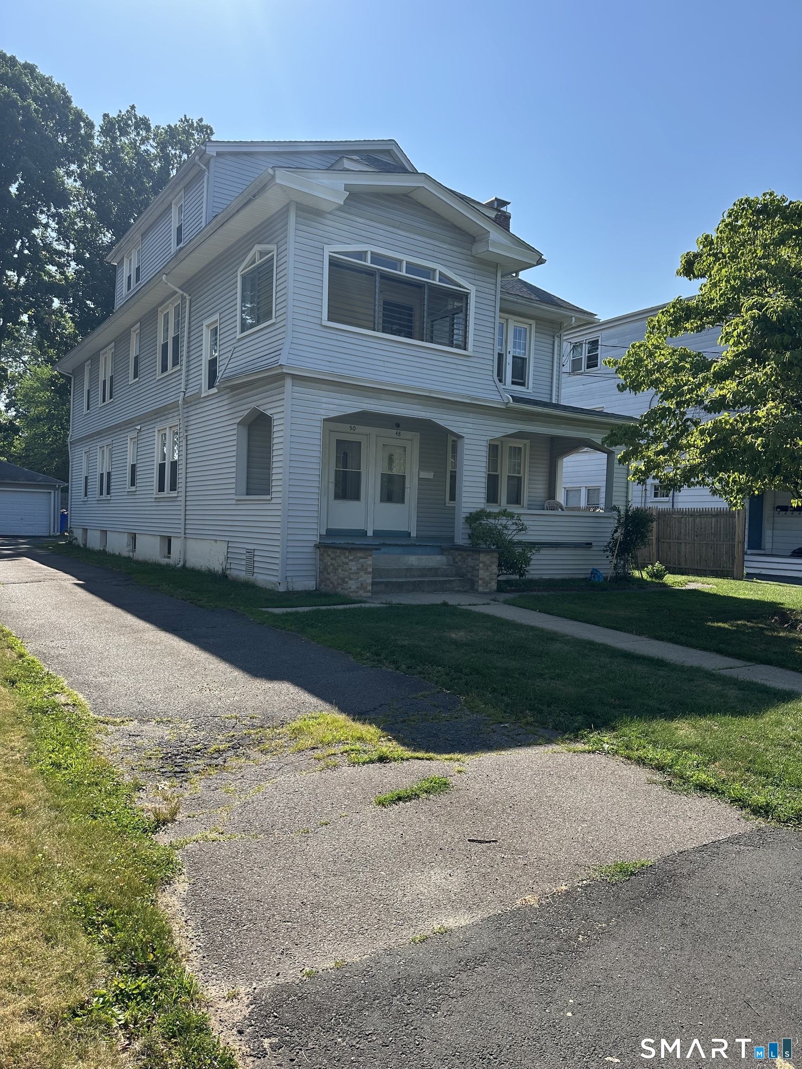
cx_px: 401
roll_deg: -3.2
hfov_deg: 56.8
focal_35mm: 24
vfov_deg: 71.6
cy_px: 534
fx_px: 741
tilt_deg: -1.2
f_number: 1.78
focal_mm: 6.86
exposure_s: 1/2809
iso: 80
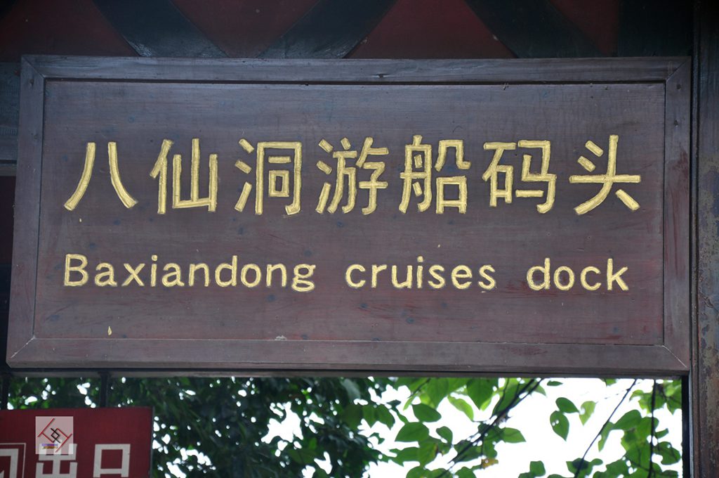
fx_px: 3142
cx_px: 360
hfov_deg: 13.1
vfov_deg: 8.7
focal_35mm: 158
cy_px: 239
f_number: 5.6
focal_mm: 105
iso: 200
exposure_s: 1/50
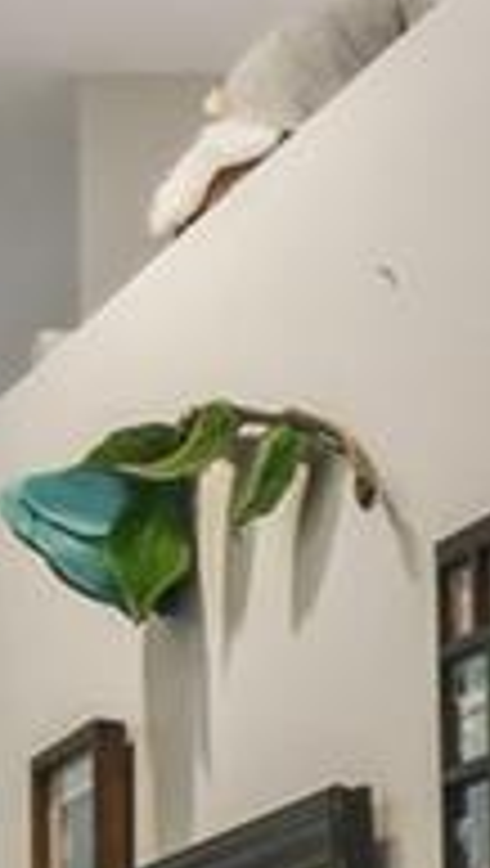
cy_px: 1457
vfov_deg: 14.8
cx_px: 2225
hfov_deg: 6.5
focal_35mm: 130
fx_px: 2994
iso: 100
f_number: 7.1
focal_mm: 10
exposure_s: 1/3.33
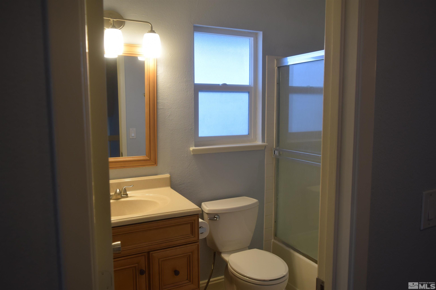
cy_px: 145
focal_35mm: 27
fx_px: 327
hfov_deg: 67.4
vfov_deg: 47.9
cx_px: 218
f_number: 4.5
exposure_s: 1/80
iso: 400
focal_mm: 18
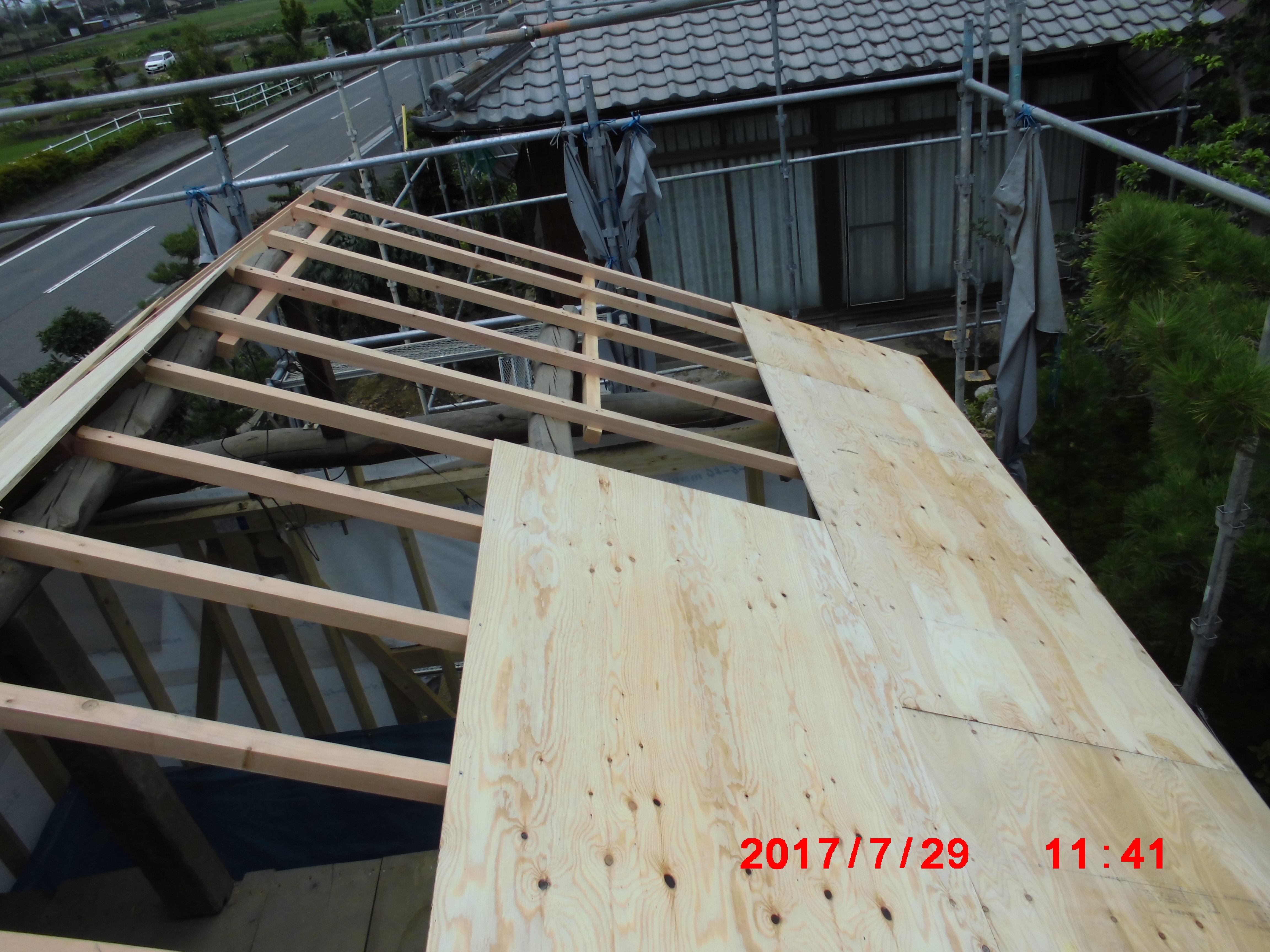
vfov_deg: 53.1
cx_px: 635
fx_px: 954
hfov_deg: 67.3
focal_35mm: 26
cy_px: 476
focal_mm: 4.6
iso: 100
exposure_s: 1/1000
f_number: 3.5
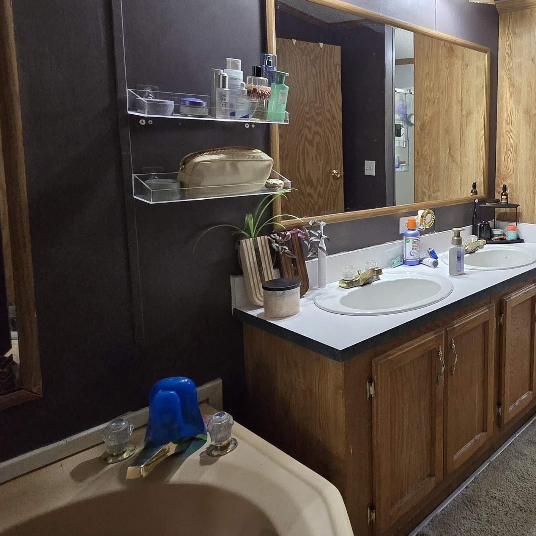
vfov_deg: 62.3
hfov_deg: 53.8
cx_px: 496
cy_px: 211
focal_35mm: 25
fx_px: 438
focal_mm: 2.2
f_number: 2.2
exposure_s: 1/60.2
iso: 400
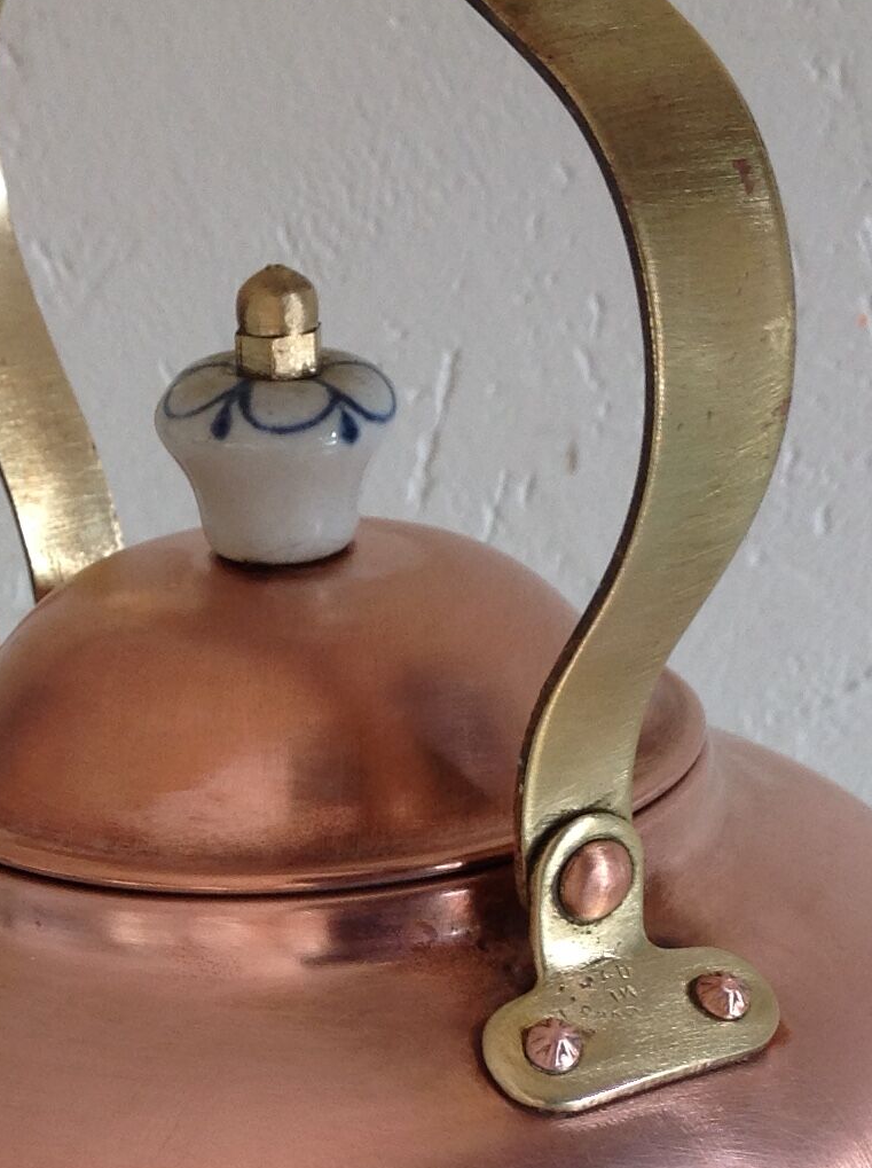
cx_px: 203
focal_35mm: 89
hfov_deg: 16.5
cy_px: 1029
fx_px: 2997
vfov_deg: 21.6
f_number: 2.4
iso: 50
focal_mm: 4.28
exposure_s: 1/60
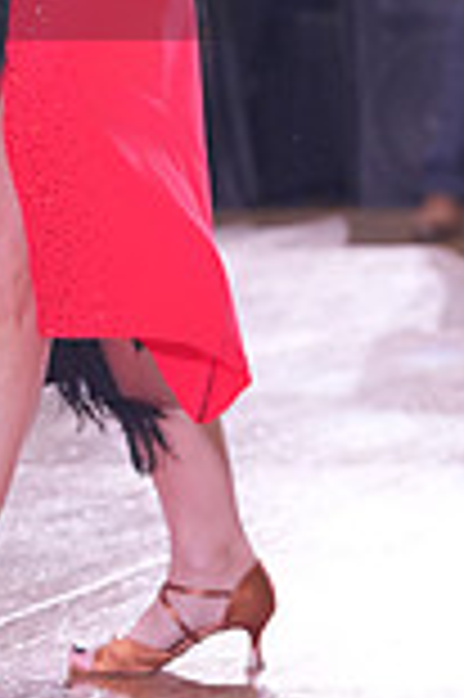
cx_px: -385
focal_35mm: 330
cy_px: -108
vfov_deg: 6.2
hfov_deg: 4.1
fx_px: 6394
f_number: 4
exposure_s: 1/400
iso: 2000
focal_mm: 88
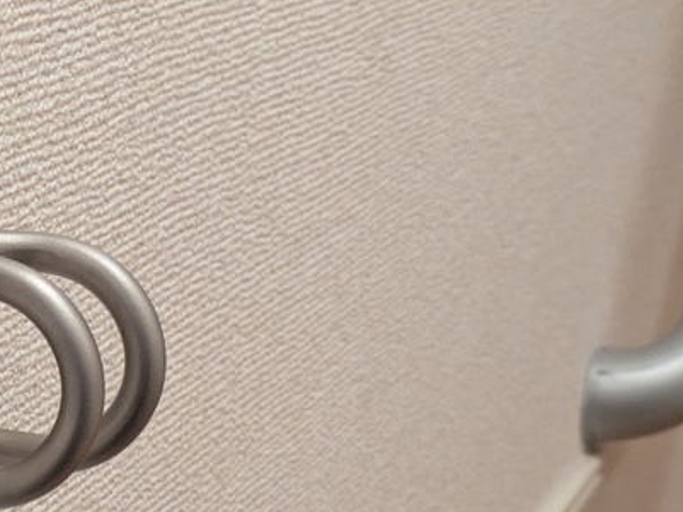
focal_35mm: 122
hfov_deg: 15.8
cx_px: -37
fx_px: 2408
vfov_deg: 12.1
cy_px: 354
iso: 331
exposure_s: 1/30
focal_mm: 5.43
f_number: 1.89
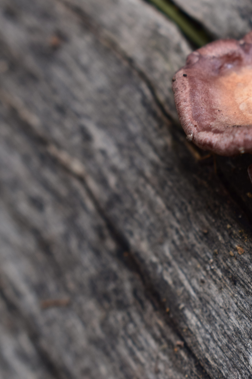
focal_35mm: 115
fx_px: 1207
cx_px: 216
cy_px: 187
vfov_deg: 17.8
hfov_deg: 11.9
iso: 400
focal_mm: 50
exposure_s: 1/80
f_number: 8
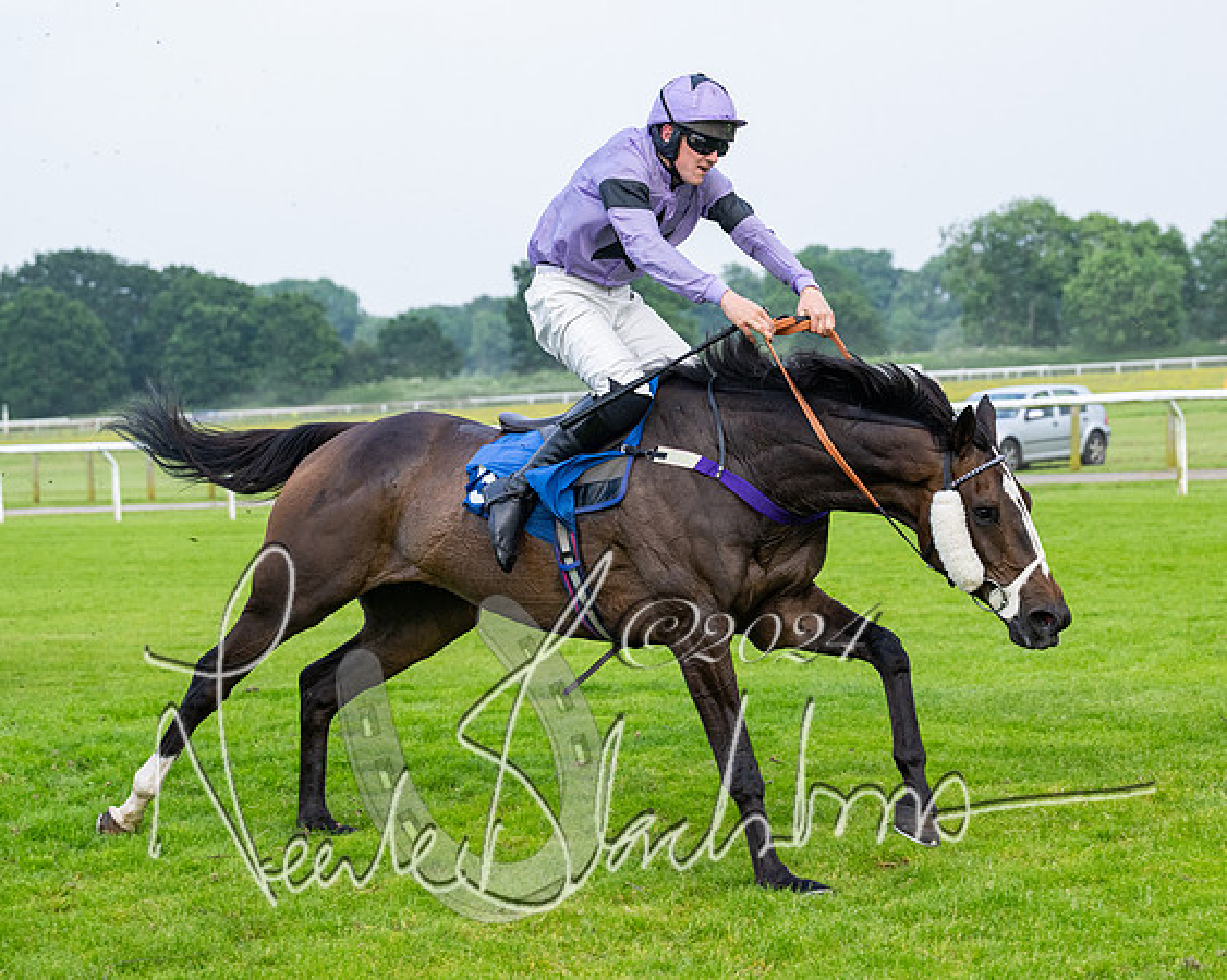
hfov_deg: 20.2
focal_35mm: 95
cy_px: 470
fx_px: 3436
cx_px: 679
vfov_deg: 16.2
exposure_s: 1/1600
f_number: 4
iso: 800
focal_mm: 70
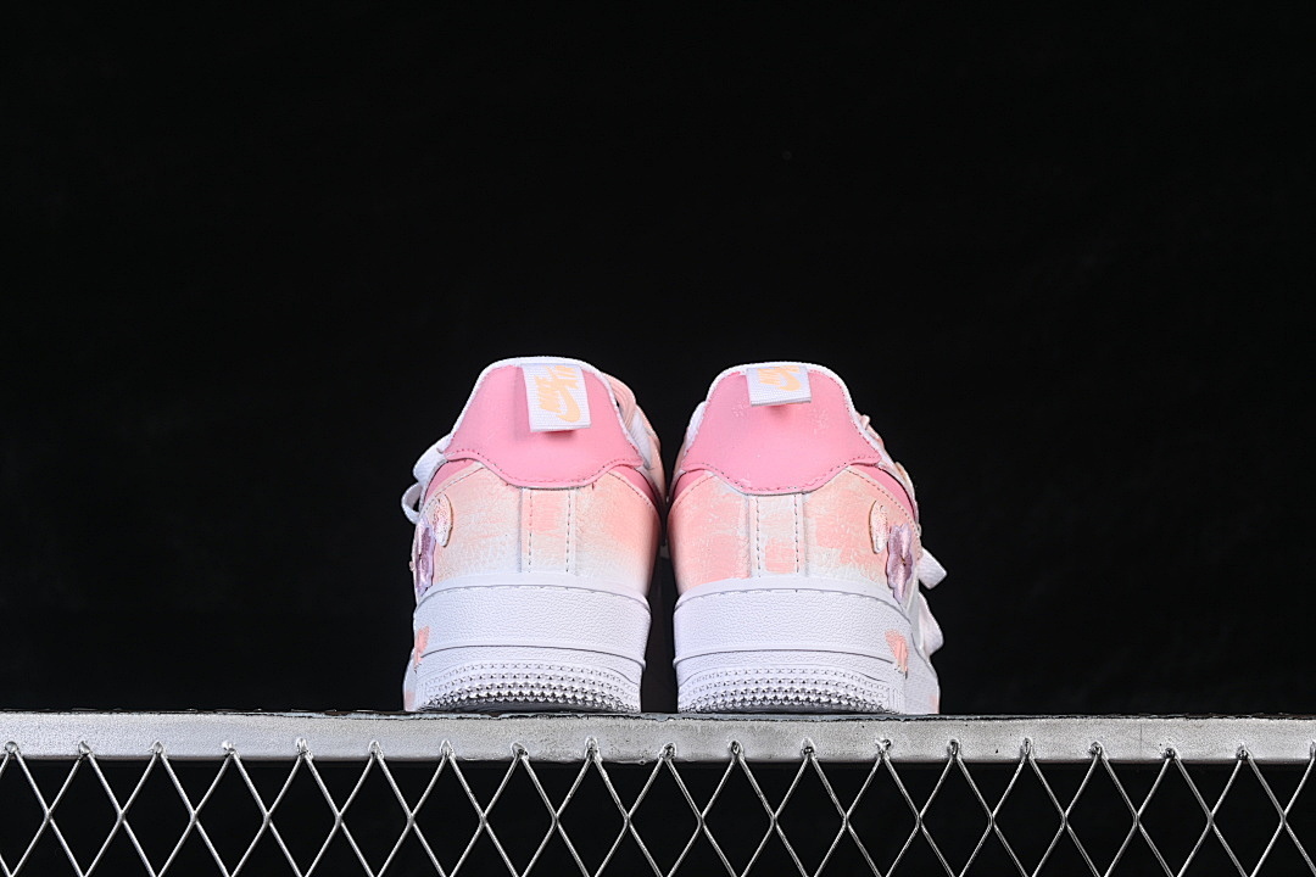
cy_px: 438
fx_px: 2741
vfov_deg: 18.2
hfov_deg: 27.0
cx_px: 658
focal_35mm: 75
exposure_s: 1/80
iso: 160
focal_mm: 50
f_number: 8
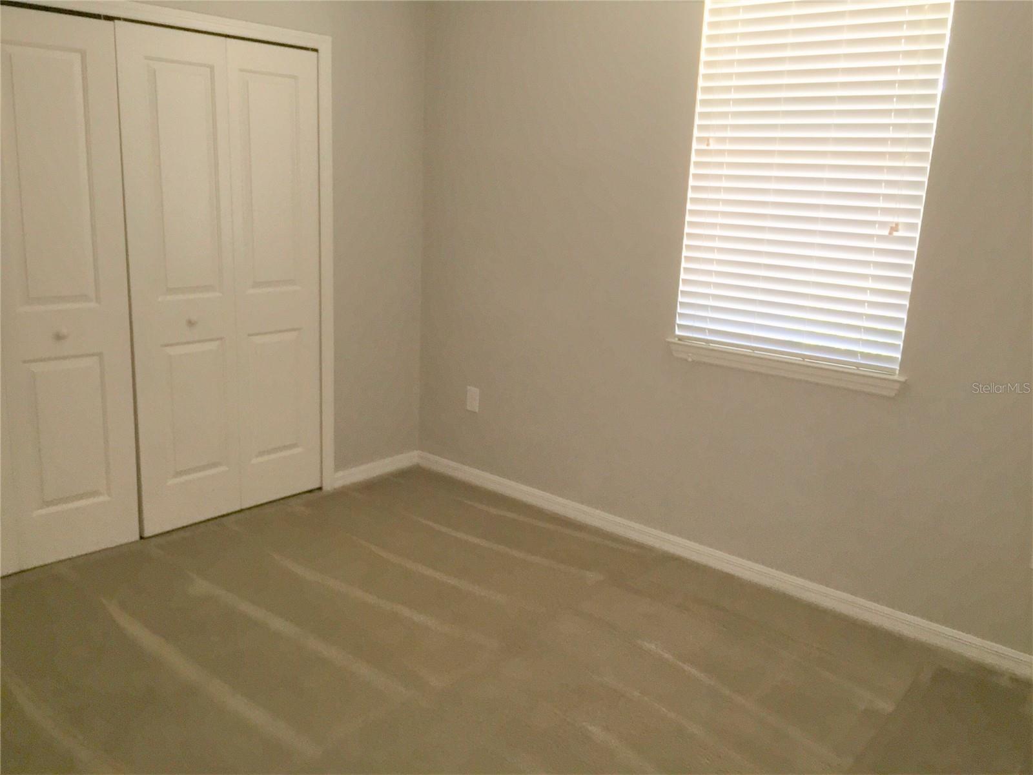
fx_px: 865
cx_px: 516
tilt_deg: -12.9
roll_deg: -3.4
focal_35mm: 29
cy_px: 388
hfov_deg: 61.7
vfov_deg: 48.2
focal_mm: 4.15
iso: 64
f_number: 2.2
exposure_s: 1/30
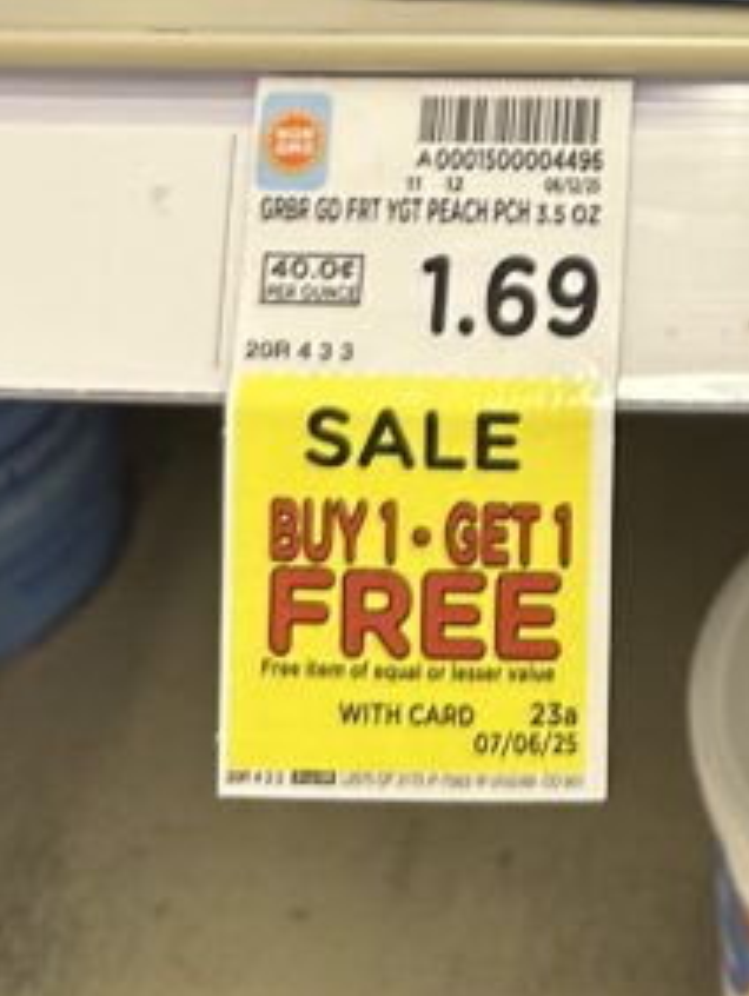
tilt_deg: -20.5
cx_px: 1003
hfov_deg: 16.0
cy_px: -487
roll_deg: -2.5
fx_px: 2506
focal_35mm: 87
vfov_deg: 19.6
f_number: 1.78
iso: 160
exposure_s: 1/64
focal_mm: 6.86
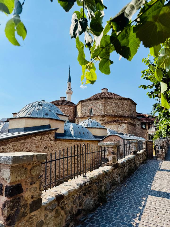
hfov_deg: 56.8
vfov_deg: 71.6
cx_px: 85
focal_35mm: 24
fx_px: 157
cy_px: 114
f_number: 1.78
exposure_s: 1/6173
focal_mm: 6.76
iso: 80
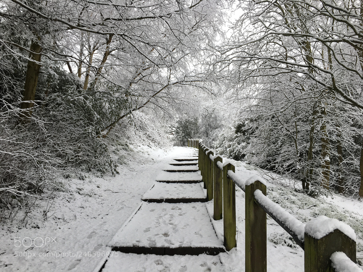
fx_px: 304
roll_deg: -0.5
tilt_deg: +3.2
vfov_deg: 48.2
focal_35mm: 29
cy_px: 136
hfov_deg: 61.7
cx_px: 182
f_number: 2.2
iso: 40
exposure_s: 1/100
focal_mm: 4.15
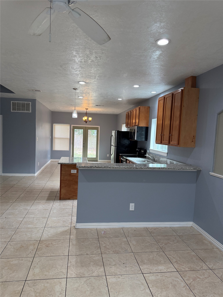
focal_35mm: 24
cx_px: 112
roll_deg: -3.4
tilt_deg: -2.9
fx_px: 206
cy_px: 148
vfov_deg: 71.6
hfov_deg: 56.8
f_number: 1.78
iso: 200
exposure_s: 1/150
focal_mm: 6.76
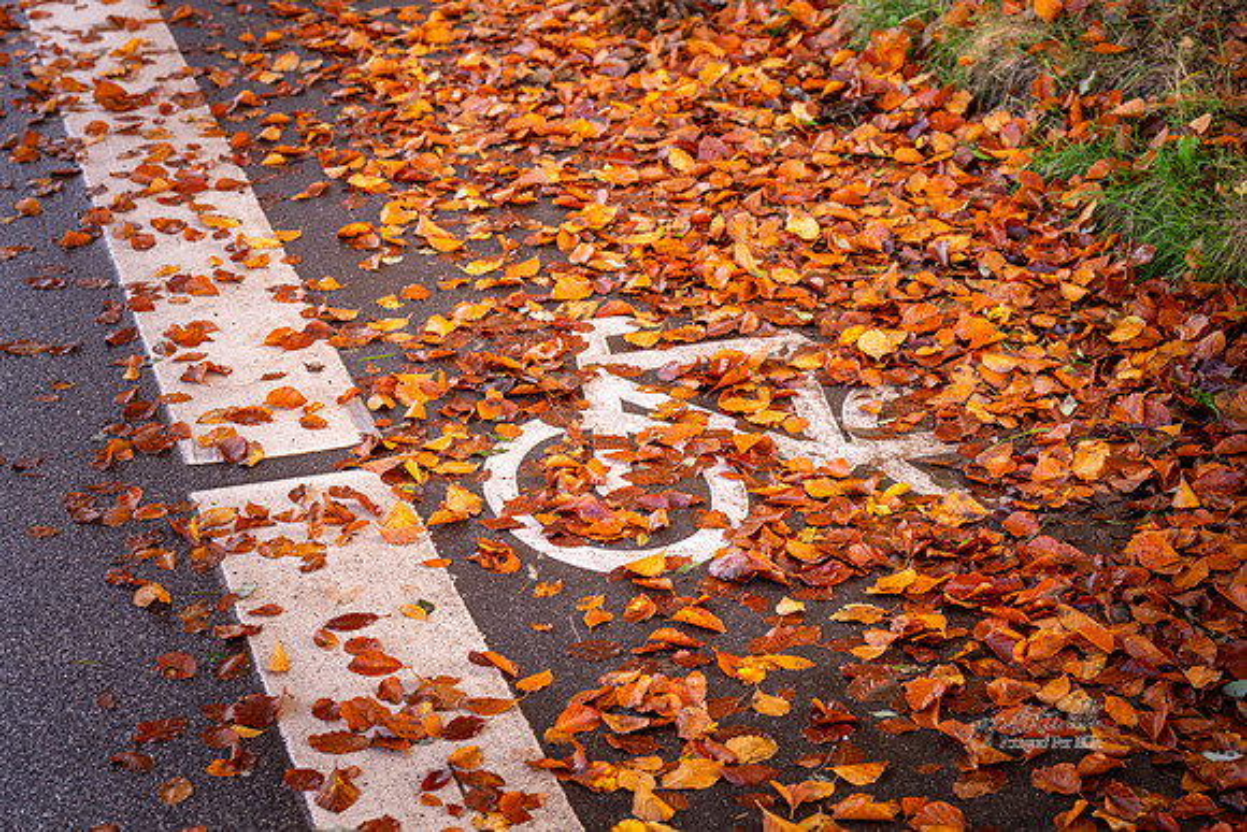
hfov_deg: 23.6
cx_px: 624
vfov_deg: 15.9
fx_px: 2980
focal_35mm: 86
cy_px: 416
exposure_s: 1/250
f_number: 5.6
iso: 800
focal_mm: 86
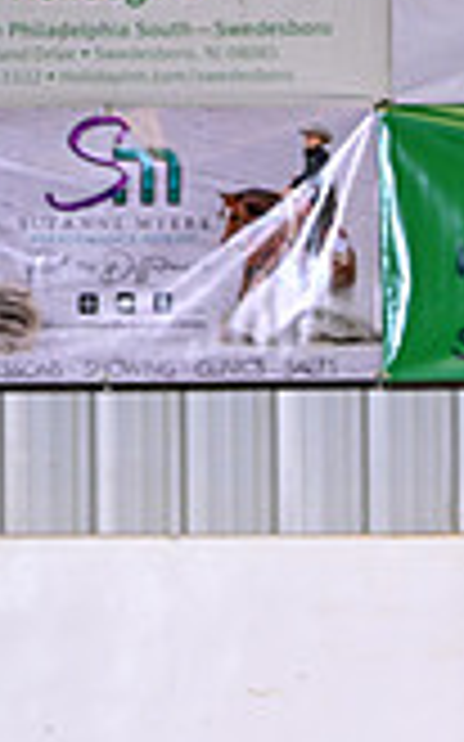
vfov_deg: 2.9
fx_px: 14540
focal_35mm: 718
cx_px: 1122
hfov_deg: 1.8
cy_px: 474
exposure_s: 1/200
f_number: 4
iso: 2000
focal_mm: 200
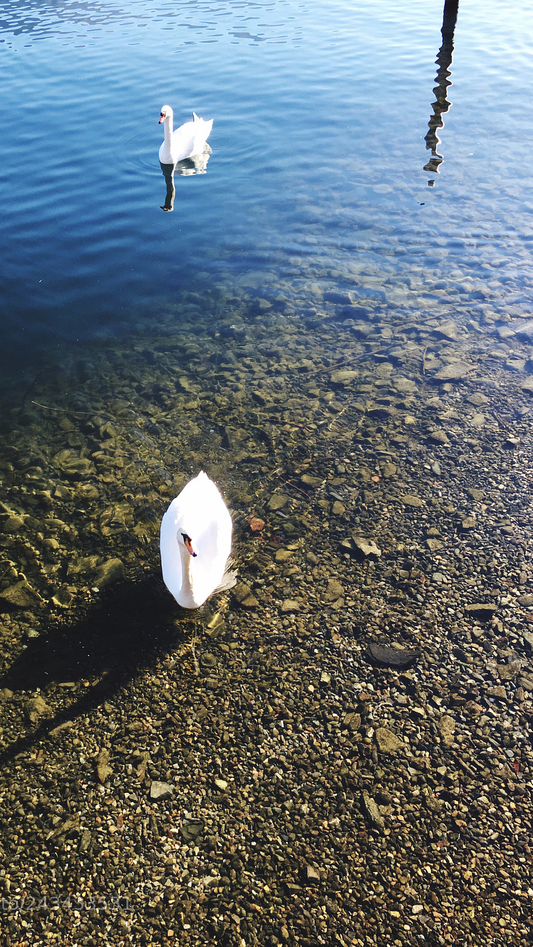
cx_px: 178
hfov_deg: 36.3
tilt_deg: -40.9
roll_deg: +2.4
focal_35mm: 32
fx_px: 804
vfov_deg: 61.0
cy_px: 471
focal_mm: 4.15
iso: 25
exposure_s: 1/221
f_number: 2.2
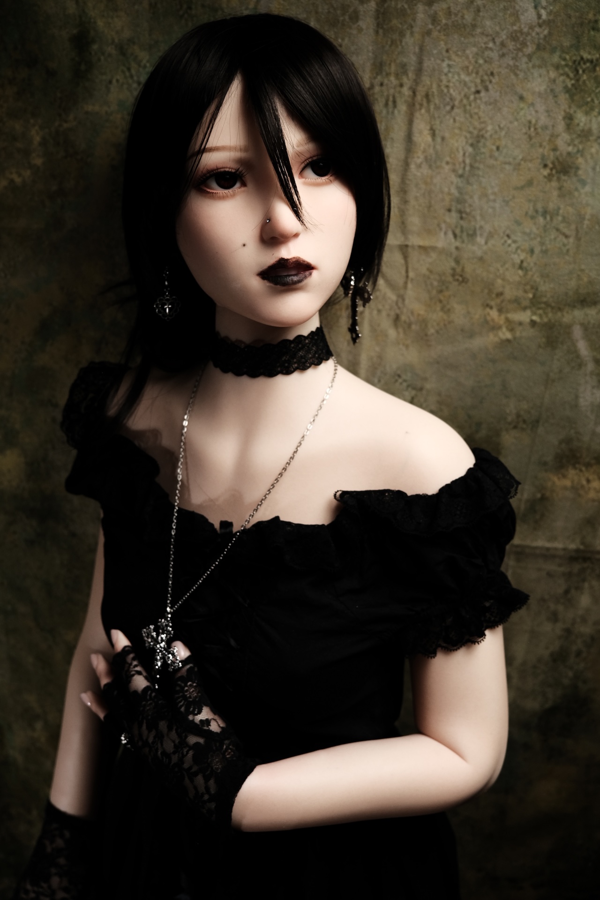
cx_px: 300
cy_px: 450
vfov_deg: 49.6
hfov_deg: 34.2
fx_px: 975
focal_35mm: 39
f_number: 4
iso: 800
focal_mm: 26
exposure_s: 1/125
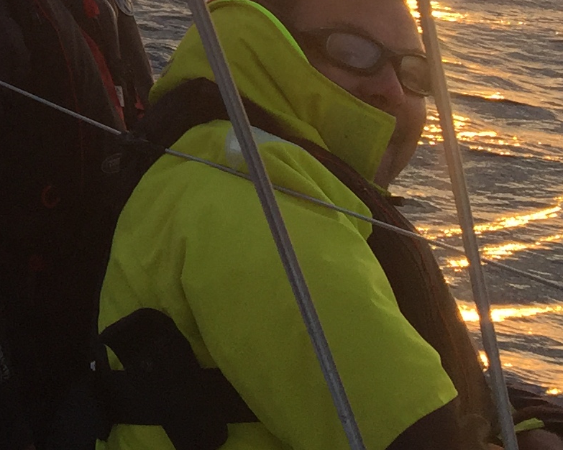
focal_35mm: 118
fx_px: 1966
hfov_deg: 15.0
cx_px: -301
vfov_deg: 12.7
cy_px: -108
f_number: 2.2
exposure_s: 1/329
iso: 32
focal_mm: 4.15
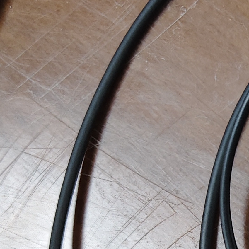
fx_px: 798
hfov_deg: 16.0
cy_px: 291
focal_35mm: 98
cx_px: 390
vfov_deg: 17.0
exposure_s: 1/50
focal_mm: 5.56
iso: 733
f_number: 1.88
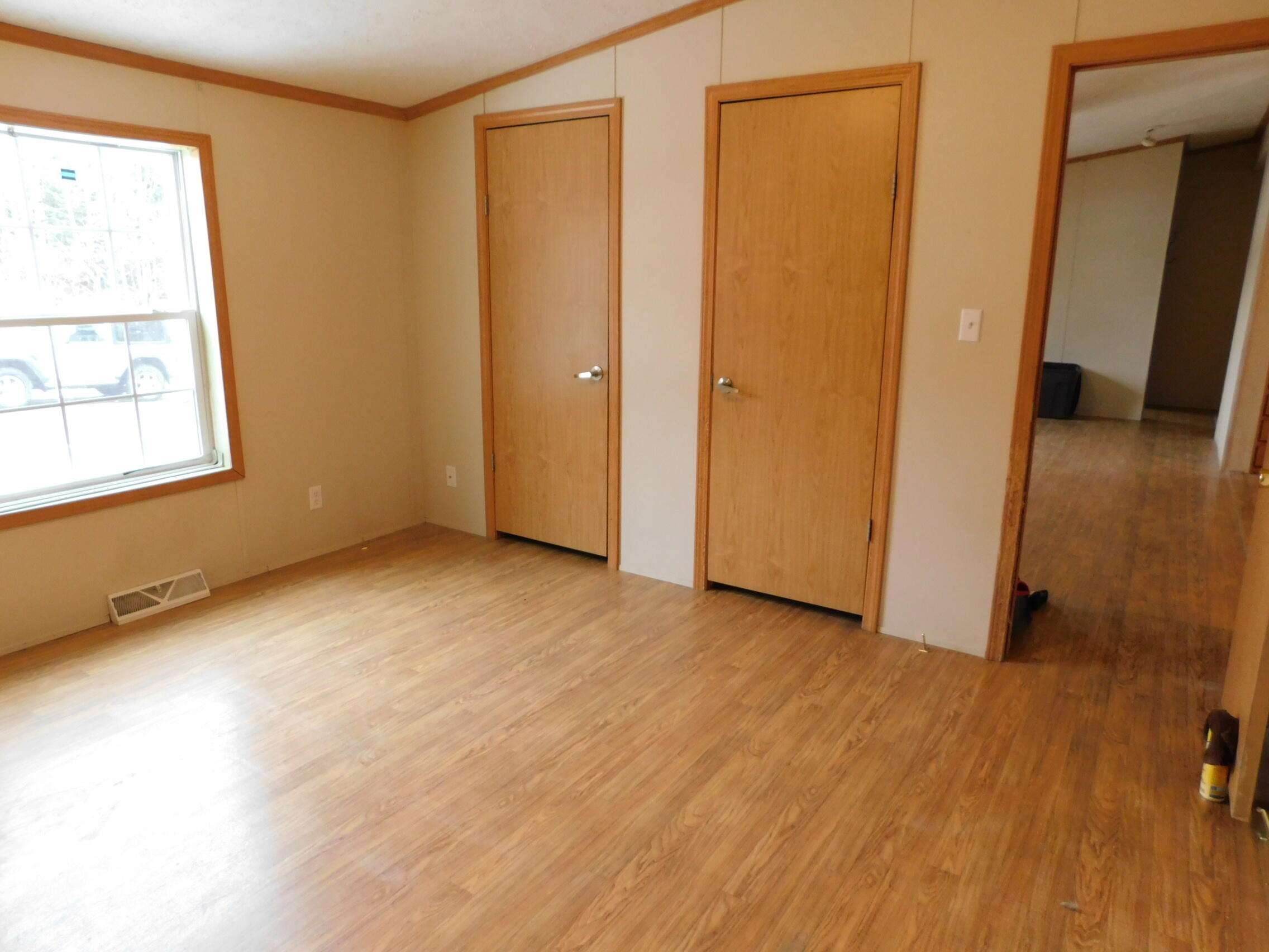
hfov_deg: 73.9
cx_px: 634
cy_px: 476
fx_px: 843
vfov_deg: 58.9
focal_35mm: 23
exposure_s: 1/30
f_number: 3
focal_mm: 4
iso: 320
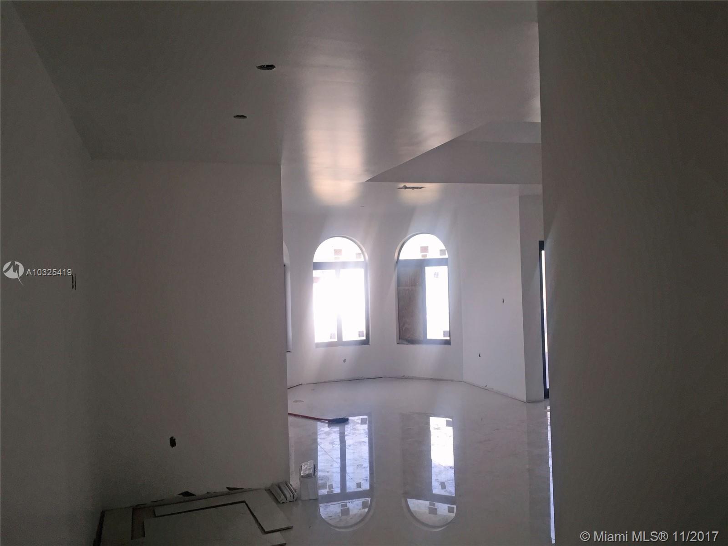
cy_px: 273
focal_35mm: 29
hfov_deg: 61.7
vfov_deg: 48.2
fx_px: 610
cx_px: 364
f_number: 2.2
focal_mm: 4.15
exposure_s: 1/120
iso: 40
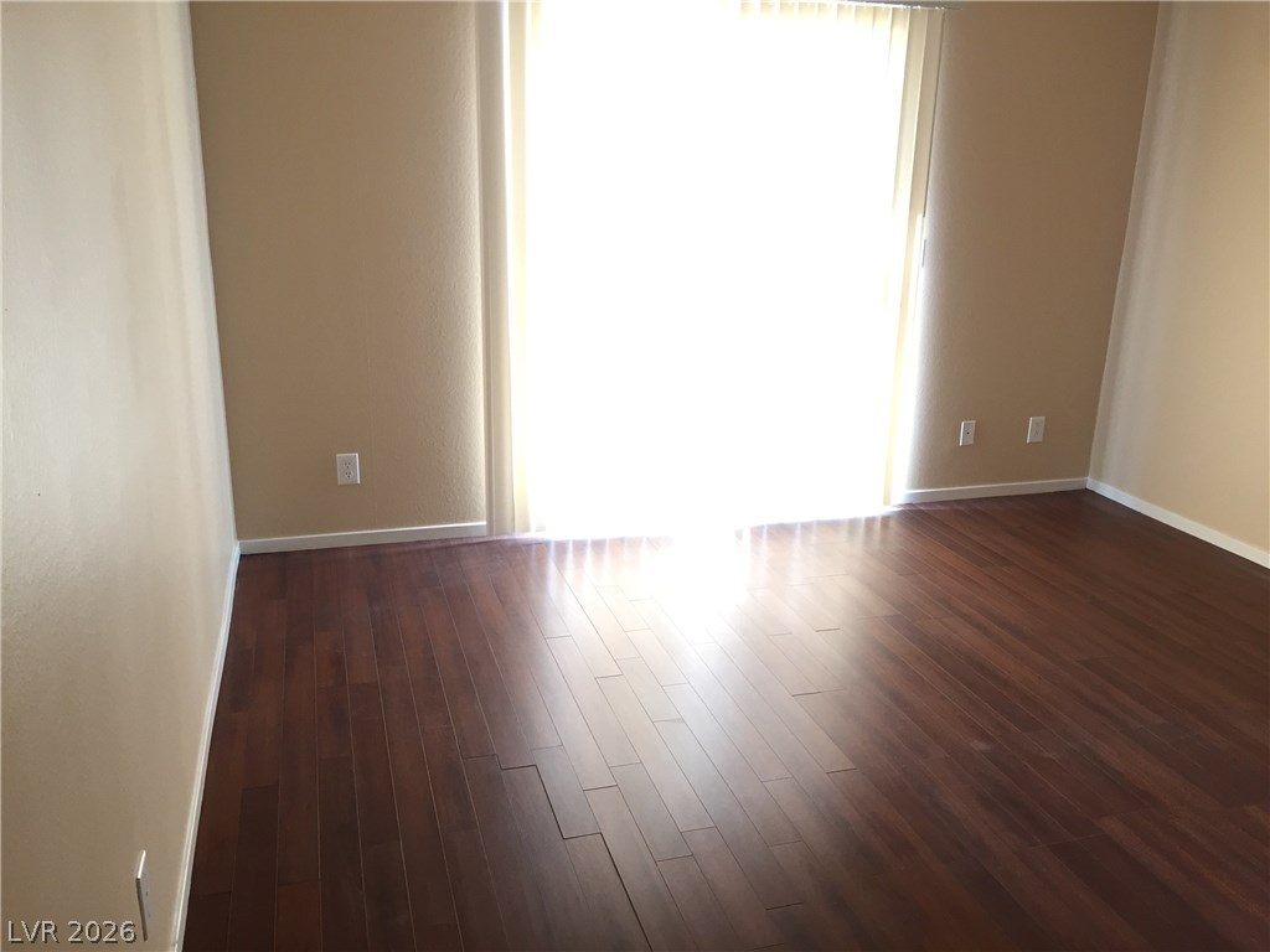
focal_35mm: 29
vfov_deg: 48.2
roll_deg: -1.3
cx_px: 635
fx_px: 1064
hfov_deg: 61.7
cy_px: 476
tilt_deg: -16.0
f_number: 2.2
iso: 160
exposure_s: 1/30
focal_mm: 4.15
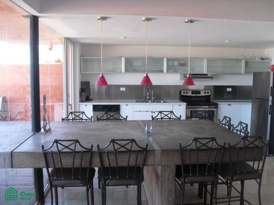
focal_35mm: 36
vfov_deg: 39.7
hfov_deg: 51.4
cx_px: 137
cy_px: 102
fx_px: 285
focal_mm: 6.3
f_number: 3.1
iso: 200
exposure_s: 1/100
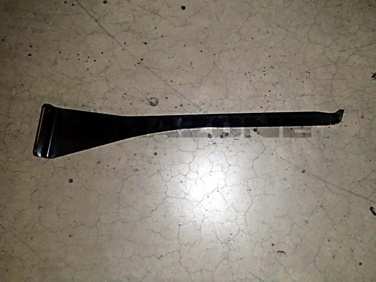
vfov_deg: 49.7
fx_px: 304
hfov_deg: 63.4
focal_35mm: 28
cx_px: 188
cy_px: 141
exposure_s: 1/500
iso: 800
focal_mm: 5
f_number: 3.9
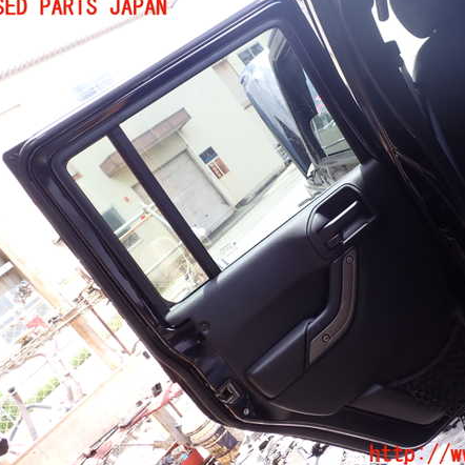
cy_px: 231
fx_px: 547
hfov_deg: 45.6
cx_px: 291
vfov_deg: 46.0
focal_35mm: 36
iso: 100
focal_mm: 5.4
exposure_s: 1/60
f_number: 3.2
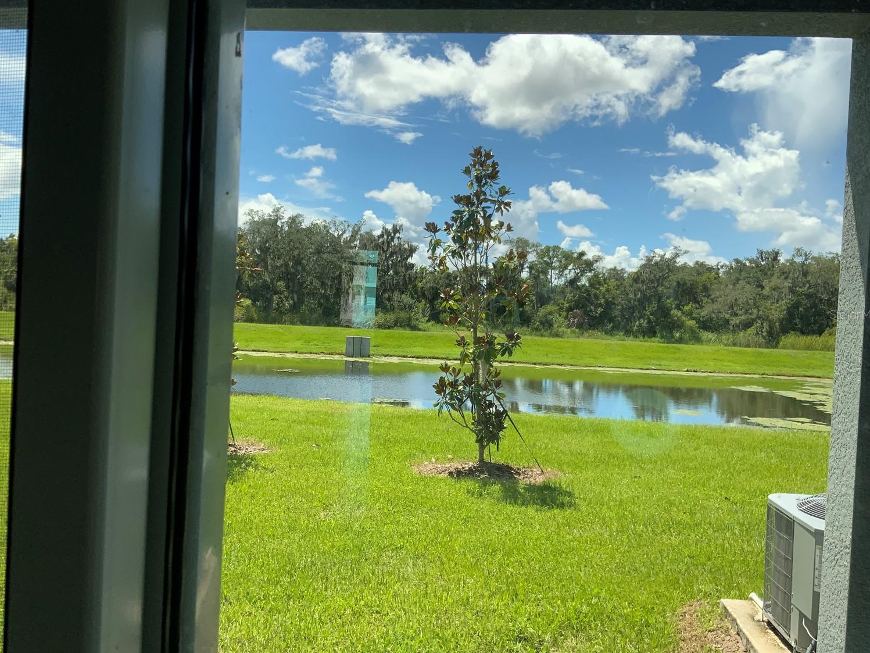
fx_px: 779
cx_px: 420
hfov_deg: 58.3
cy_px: 314
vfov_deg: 45.4
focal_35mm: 31
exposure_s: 1/1144
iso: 16
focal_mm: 3
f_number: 1.8
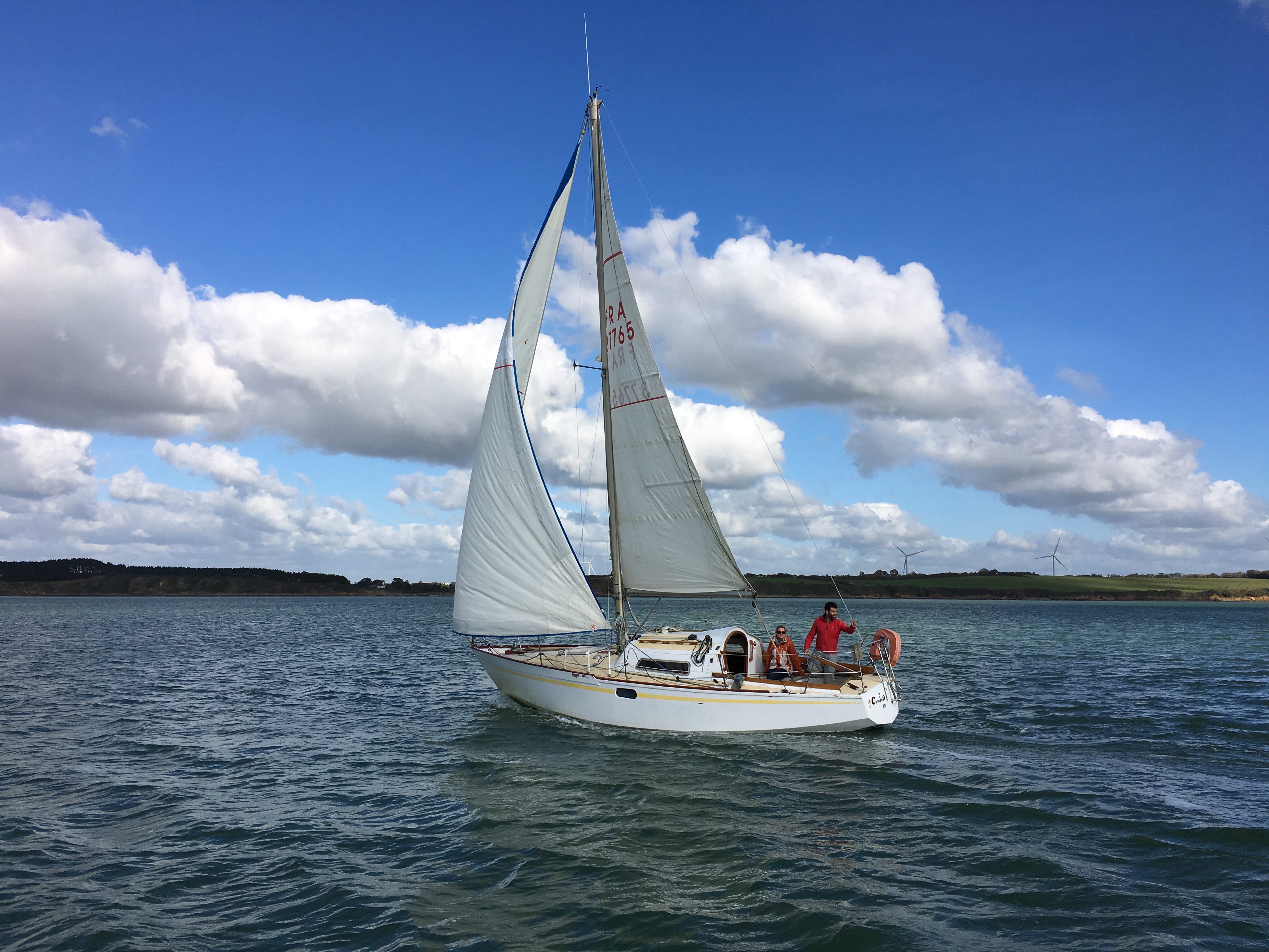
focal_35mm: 29
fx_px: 1063
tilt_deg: +3.0
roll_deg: -1.4
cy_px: 476
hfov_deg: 61.7
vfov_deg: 48.2
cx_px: 634
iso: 25
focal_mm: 4.15
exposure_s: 1/2404
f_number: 2.2
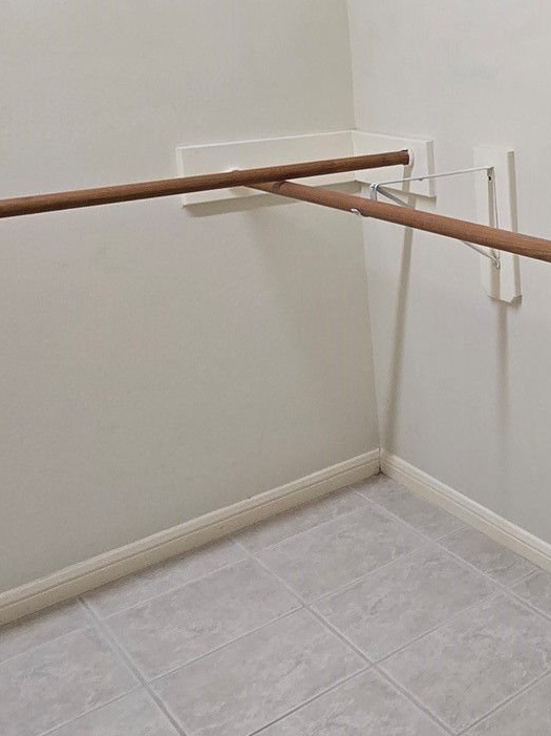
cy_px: 148
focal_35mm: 38
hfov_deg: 27.9
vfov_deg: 46.4
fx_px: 807
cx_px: 790
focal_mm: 2.2
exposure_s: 1/60
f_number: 2.2
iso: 160
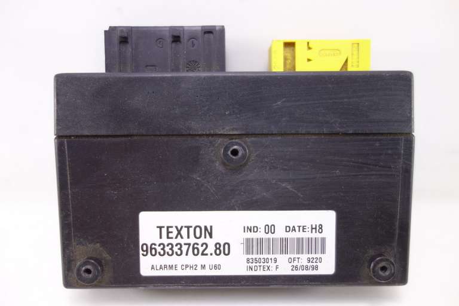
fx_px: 357
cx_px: 230
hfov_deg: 65.5
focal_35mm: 28
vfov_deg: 46.4
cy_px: 153
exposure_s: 1/60
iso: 125
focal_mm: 10.4
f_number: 1.8
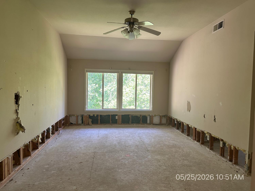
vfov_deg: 56.8
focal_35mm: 24
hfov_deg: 71.6
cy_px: 96
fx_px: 177
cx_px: 128
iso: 200
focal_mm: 6.86
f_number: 1.78
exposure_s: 1/121
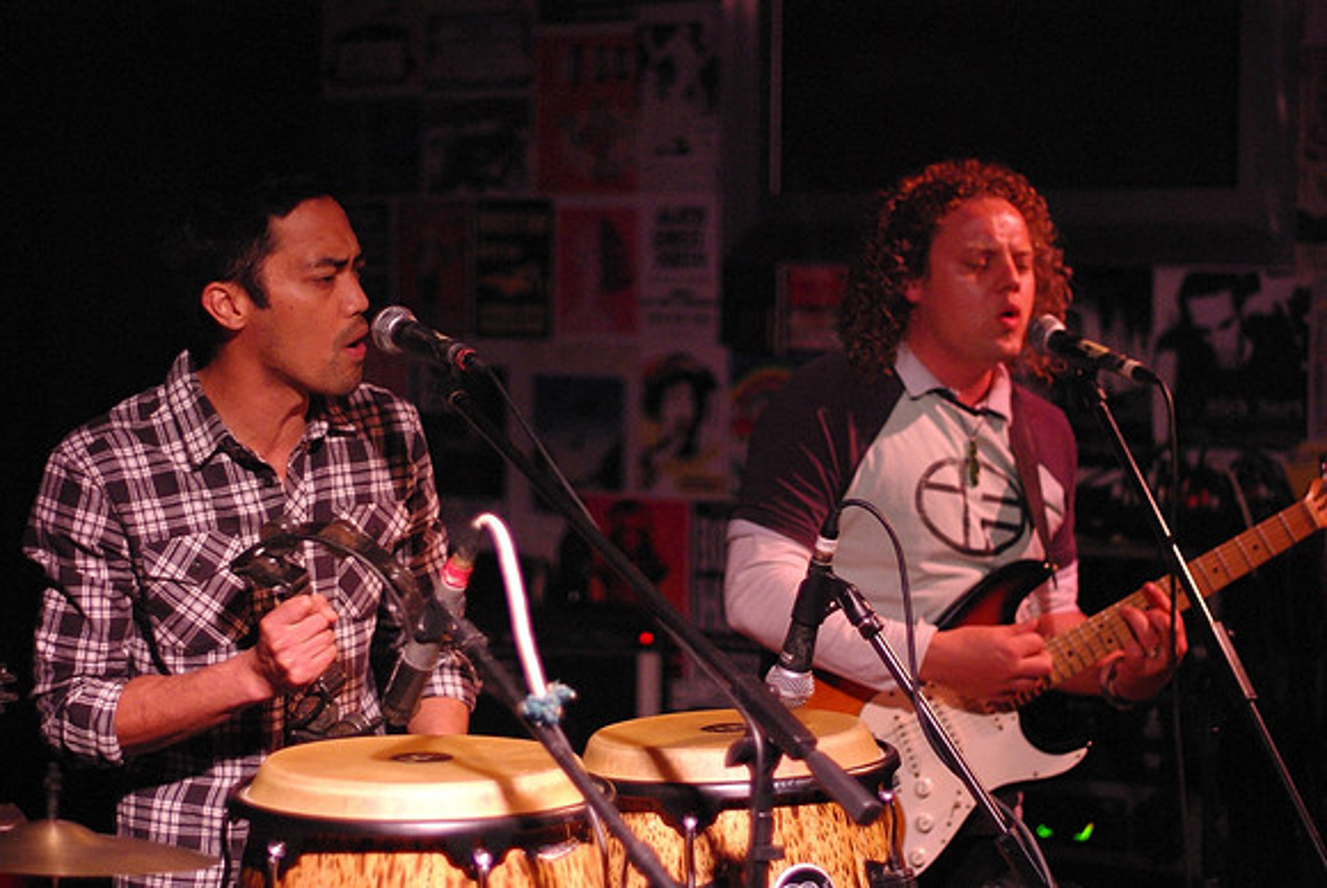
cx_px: 664
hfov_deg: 27.0
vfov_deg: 18.2
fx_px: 2767
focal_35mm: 75
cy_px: 444
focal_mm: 50
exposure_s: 1/180
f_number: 1.4
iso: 1600
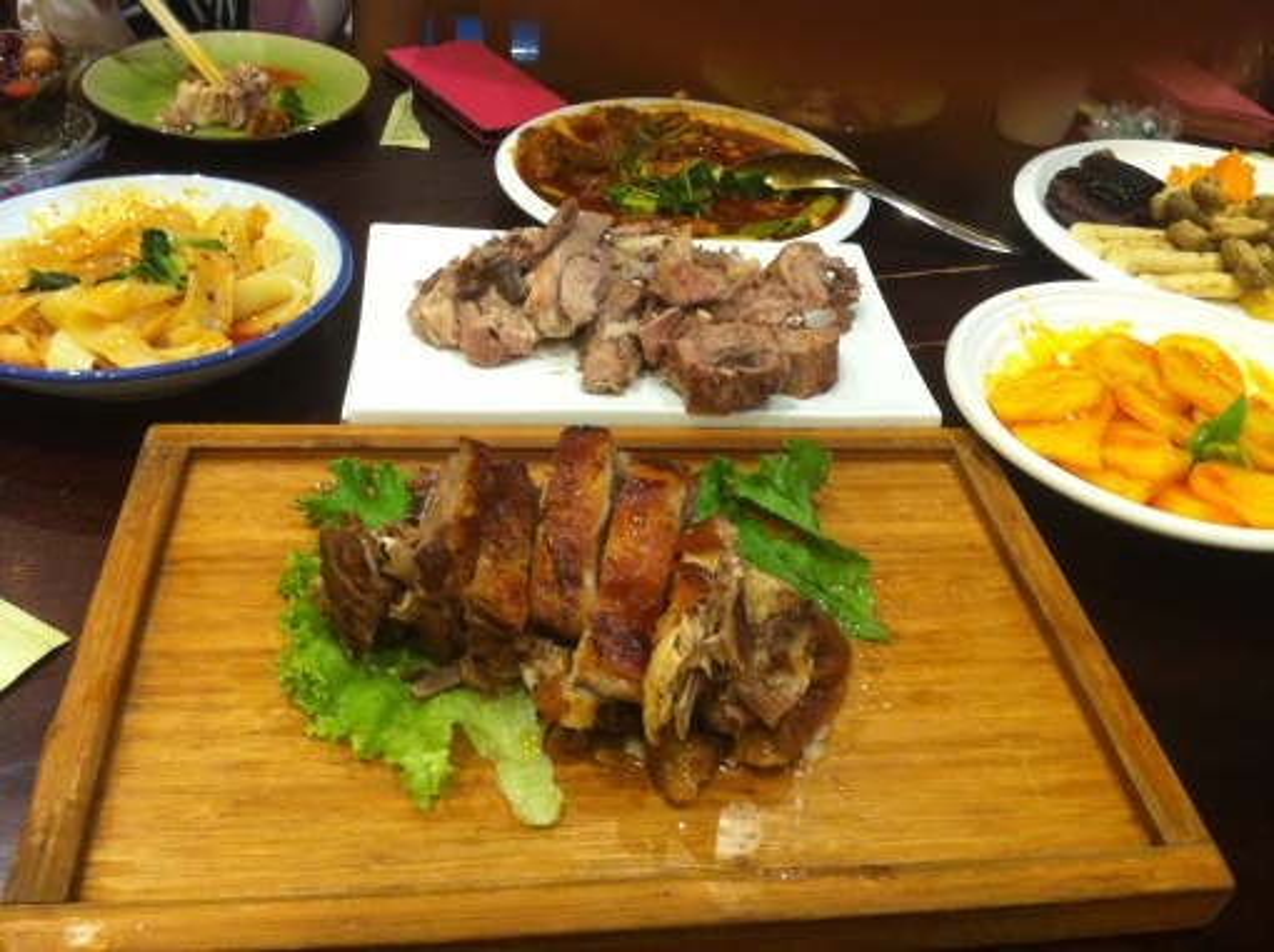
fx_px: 1286
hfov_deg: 52.7
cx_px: 637
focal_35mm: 35
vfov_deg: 40.6
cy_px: 476
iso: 200
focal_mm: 3.85
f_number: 2.8
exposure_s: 1/15
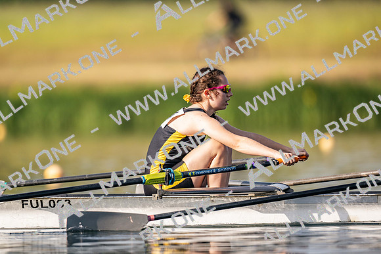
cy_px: 127
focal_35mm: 600
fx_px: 6351
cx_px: 190
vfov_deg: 2.3
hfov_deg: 3.4
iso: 160
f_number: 4
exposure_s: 1/2500
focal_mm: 600
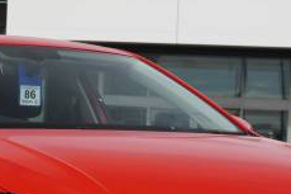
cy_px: 204
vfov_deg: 6.5
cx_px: 66
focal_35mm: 209
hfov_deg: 9.8
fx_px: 1688
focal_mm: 50
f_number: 6.7
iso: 100
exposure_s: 1/200
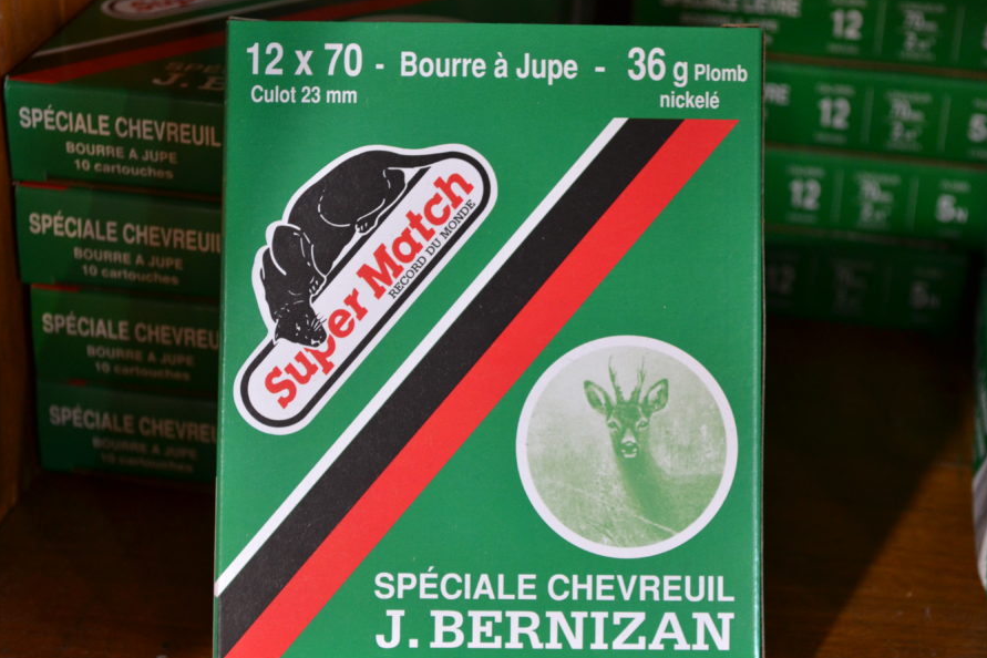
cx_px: 546
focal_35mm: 78
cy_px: 353
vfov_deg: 17.6
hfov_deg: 26.1
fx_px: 2127
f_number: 6.3
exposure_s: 1/30
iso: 800
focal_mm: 45
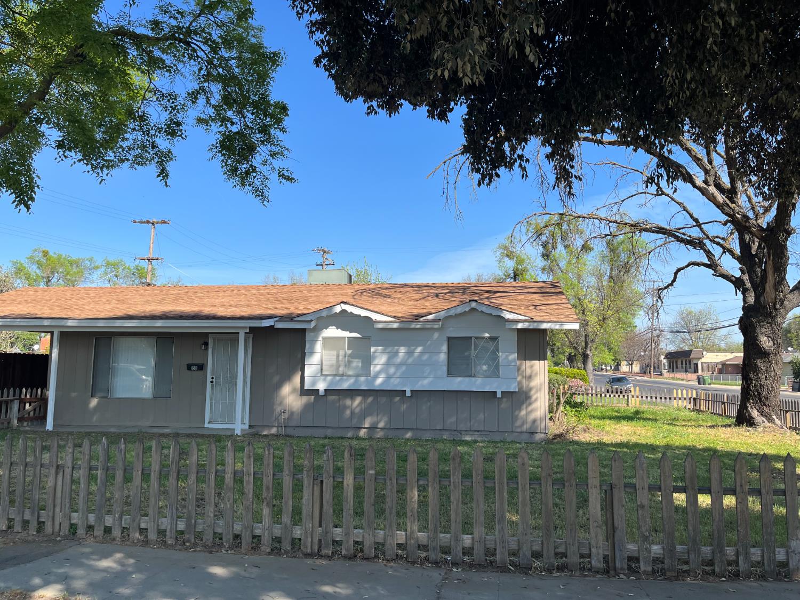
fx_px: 601
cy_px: 300
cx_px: 400
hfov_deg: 67.3
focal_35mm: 26
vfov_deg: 53.1
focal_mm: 5.1
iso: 50
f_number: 1.6
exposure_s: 1/2268
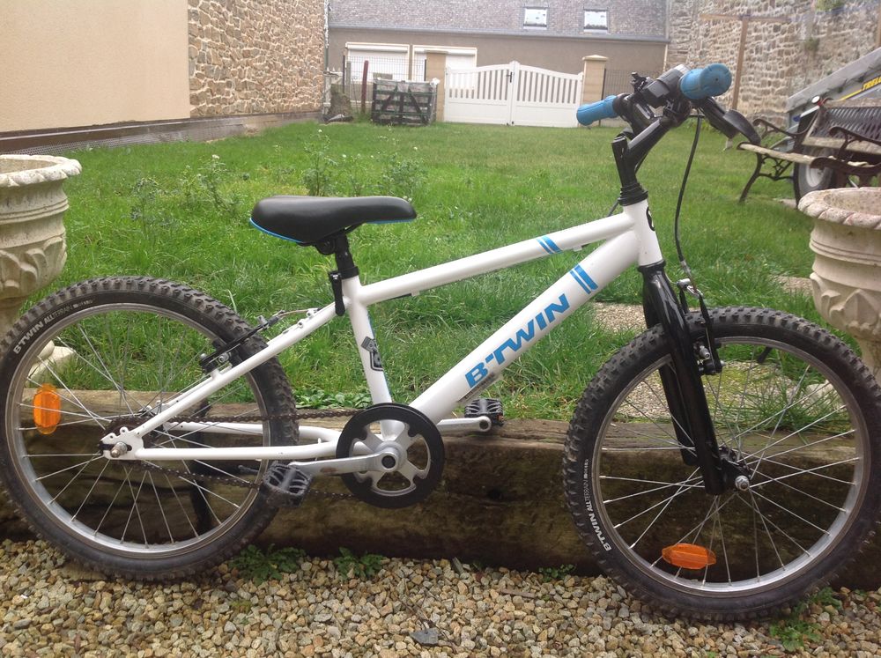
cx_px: 440
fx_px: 889
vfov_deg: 40.6
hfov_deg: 52.7
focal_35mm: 35
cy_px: 329
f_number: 2.4
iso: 50
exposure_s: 1/40
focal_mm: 4.28
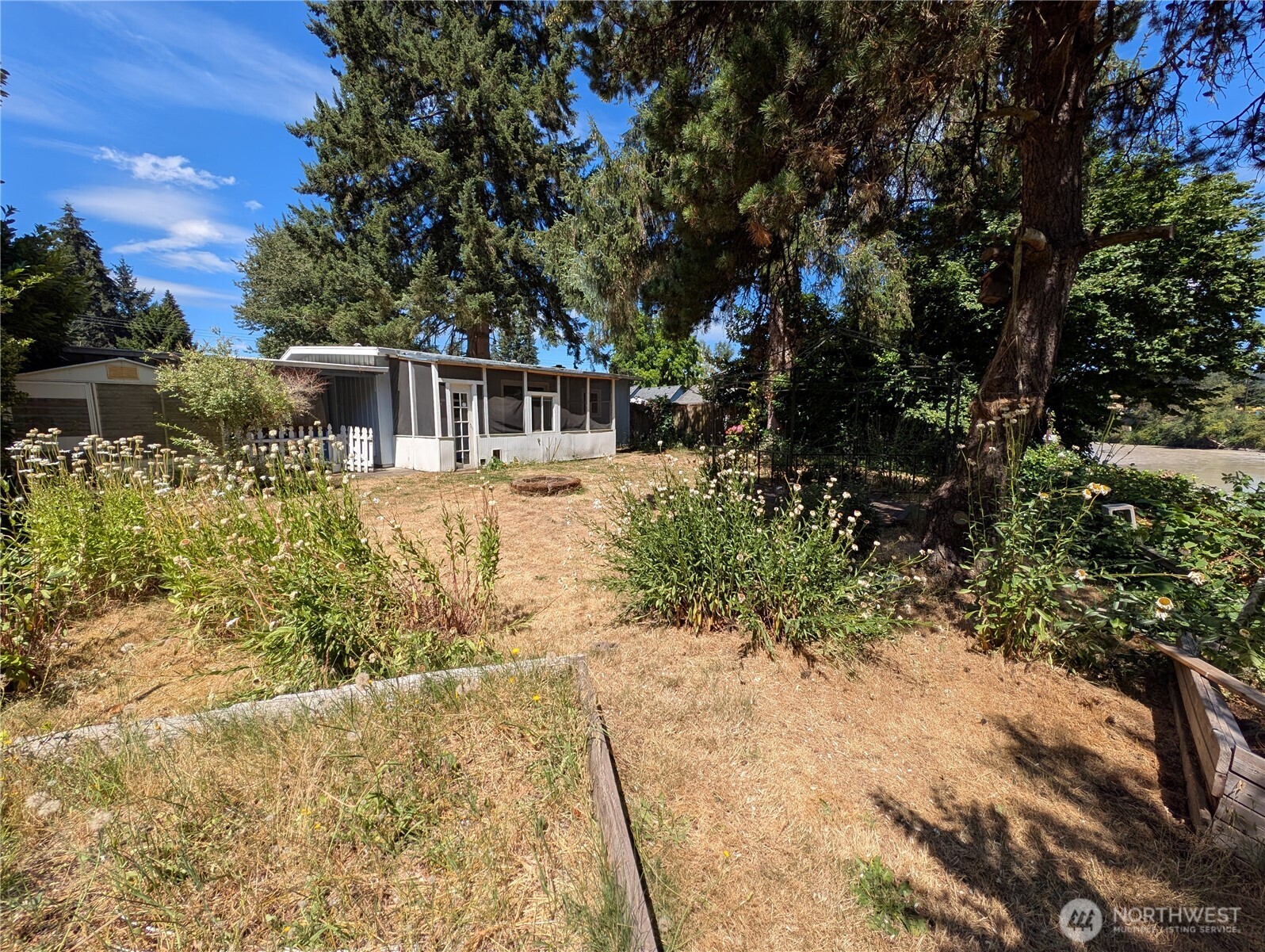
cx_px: 632
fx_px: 439
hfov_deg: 110.5
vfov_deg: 94.6
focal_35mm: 12
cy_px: 476
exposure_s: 1/1190
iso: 38
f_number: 1.95
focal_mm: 2.23
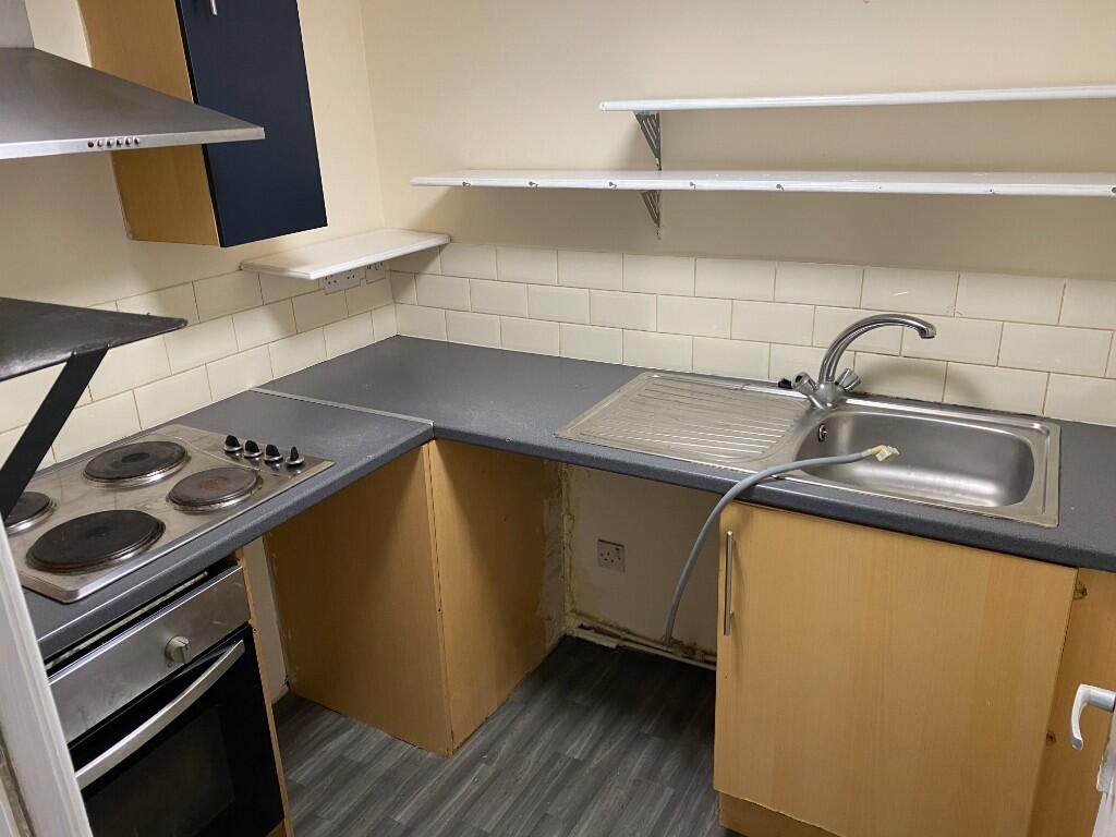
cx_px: 558
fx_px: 838
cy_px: 418
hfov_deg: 67.3
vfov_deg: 53.1
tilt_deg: -20.3
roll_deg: +1.9
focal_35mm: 26
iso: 160
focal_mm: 4.25
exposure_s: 1/50
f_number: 1.8
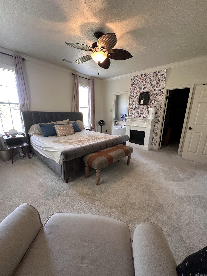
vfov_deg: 102.1
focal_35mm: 14
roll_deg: -2.4
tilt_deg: -12.1
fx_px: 112
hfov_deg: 85.7
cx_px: 104
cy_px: 138
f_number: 2.2
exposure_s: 1/60
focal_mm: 2.22
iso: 250
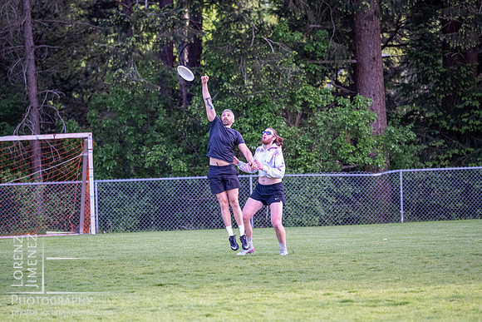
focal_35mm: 312
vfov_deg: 4.4
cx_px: 241
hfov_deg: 6.6
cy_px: 181
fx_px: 4178
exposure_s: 1/1000
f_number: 2.8
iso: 1000
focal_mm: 150
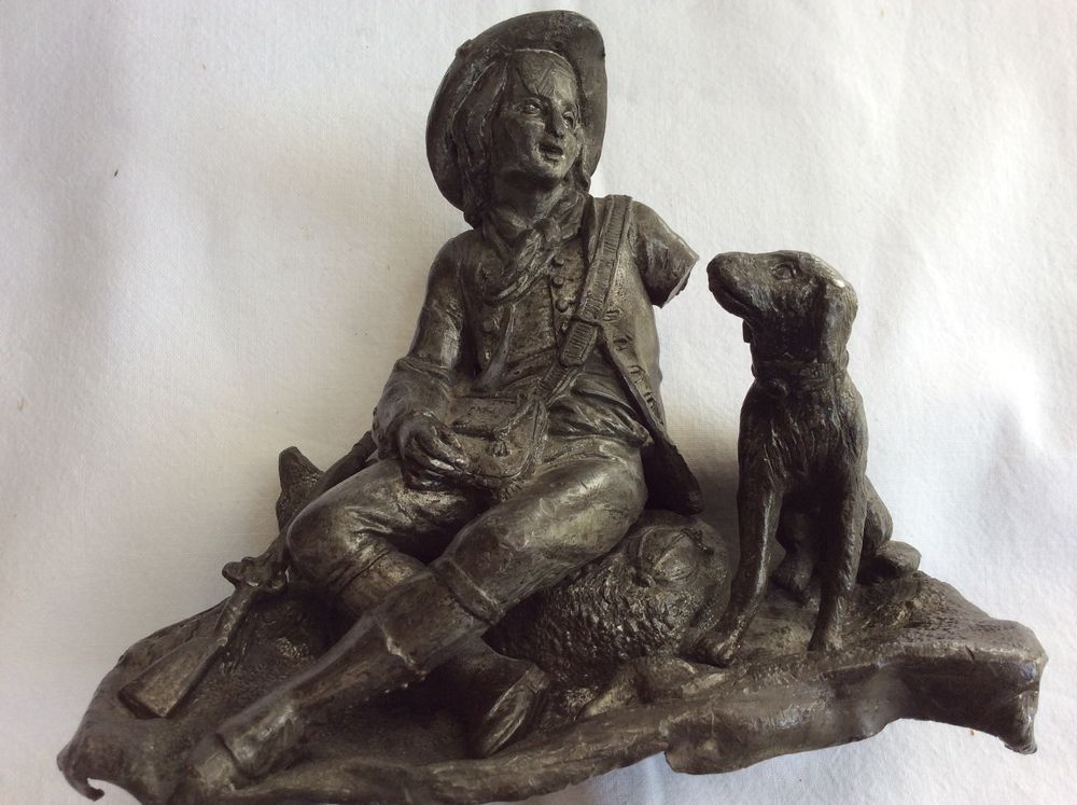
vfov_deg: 44.1
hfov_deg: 56.9
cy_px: 402
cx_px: 538
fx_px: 994
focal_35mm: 32
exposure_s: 1/101
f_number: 2.4
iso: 32
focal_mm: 3.3
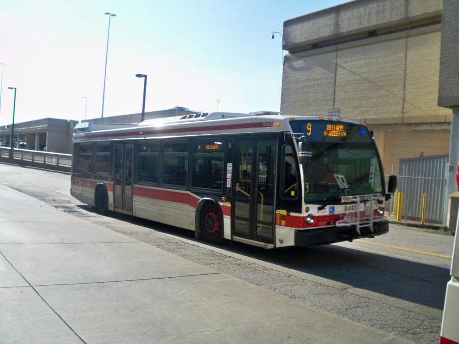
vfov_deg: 40.7
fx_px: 464
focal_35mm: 35
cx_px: 230
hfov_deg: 52.6
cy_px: 172
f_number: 4.7
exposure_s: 1/320
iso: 64
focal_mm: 6.3
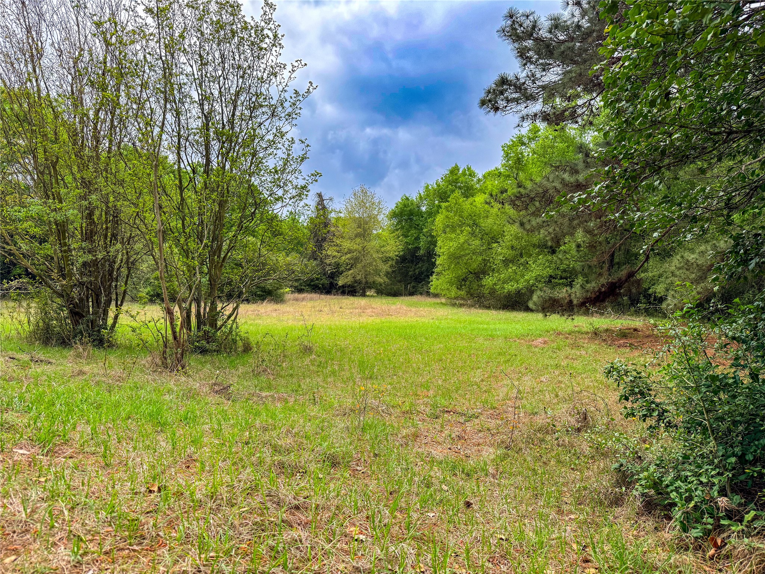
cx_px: 382
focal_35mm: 24
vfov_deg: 56.8
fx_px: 530
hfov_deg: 71.6
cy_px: 287
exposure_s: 1/2500
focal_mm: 6.76
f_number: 1.8
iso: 100
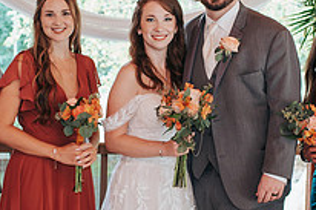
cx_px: 133
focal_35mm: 110
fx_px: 965
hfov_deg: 18.6
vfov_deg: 12.4
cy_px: 159
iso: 360
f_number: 3.2
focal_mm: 35
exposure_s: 1/200
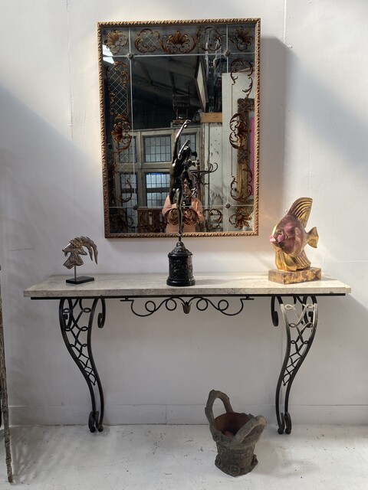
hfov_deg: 53.1
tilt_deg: -4.9
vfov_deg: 67.3
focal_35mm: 26
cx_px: 184
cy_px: 245
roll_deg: +1.1
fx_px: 369
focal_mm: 4.25
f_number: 1.8
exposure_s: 1/122
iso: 50
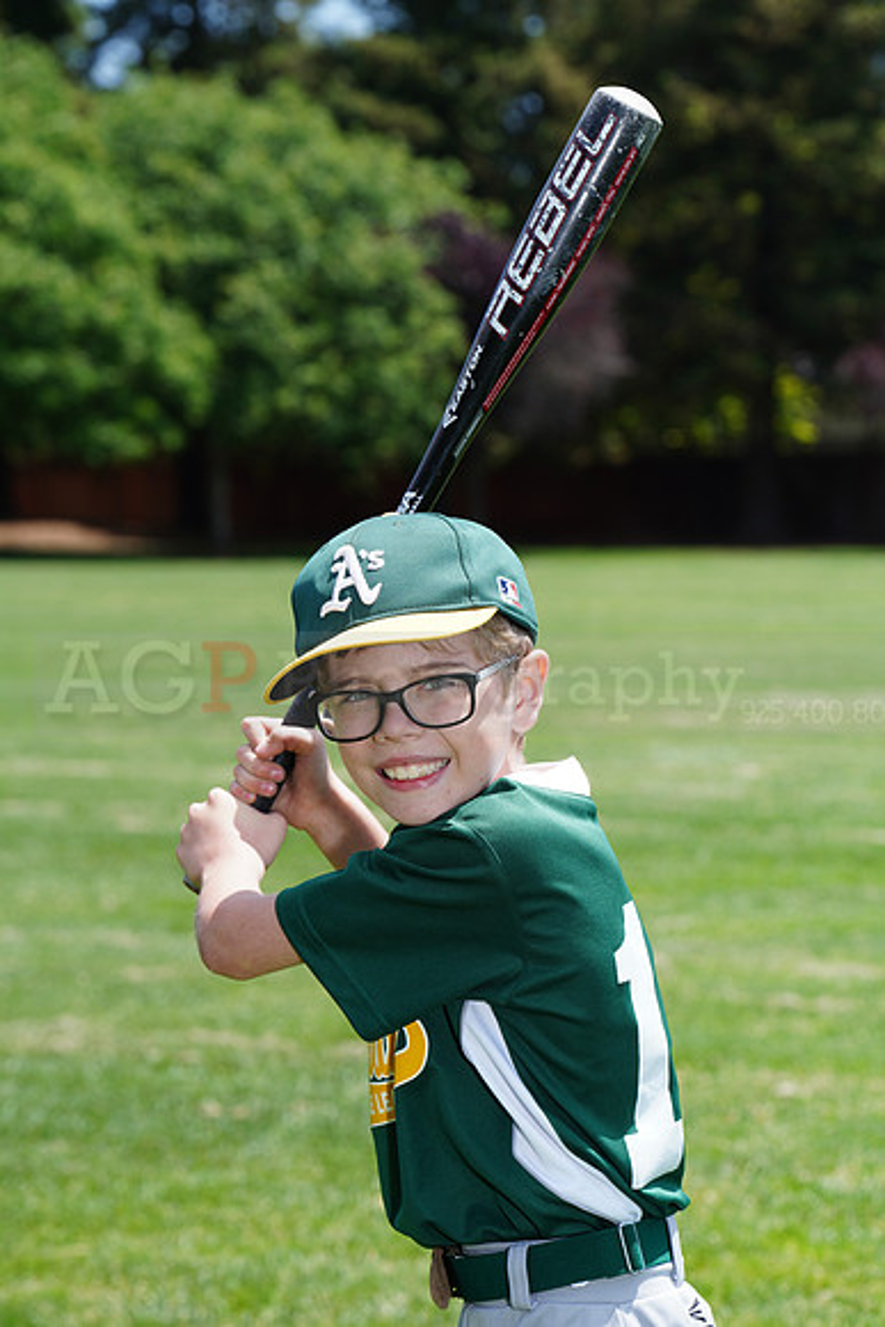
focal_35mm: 155
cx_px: 442
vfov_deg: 13.2
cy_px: 664
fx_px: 5712
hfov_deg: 8.9
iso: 200
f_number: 10
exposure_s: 1/200
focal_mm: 155
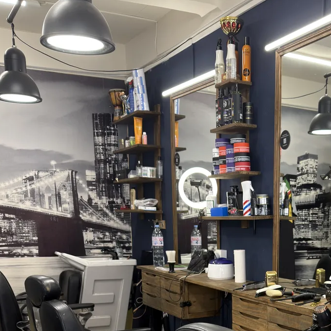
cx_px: 263
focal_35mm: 50
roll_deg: -0.6
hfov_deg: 33.1
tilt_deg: -12.0
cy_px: 334
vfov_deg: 31.4
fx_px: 541
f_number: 1.78
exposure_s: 1/100
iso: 80
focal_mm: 6.76
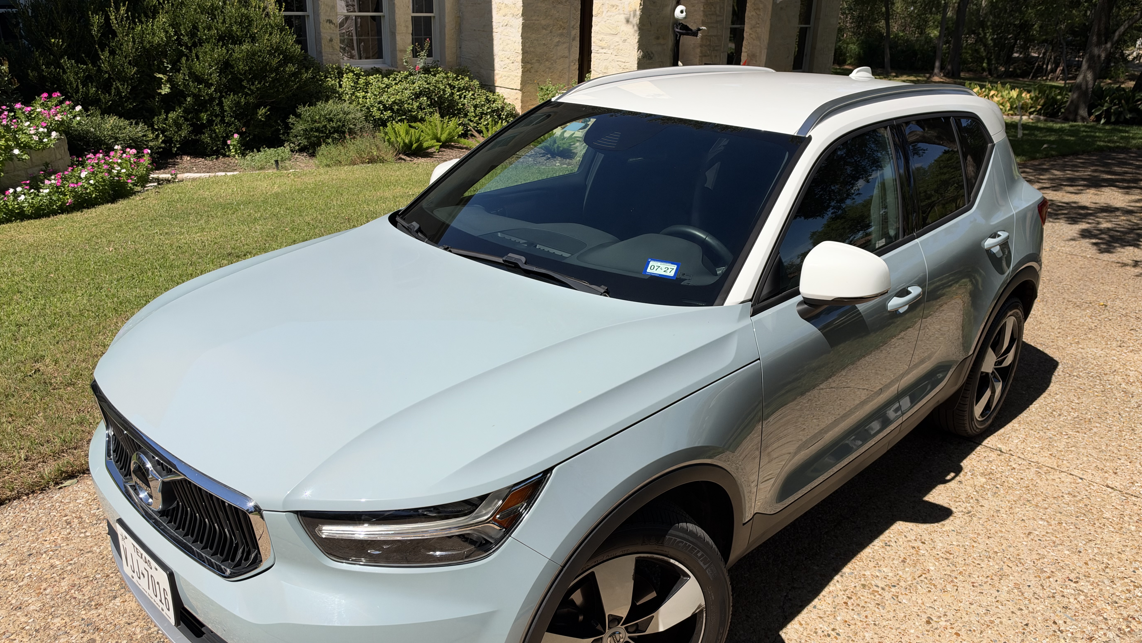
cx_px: 585
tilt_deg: -22.9
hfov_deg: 69.8
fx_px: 818
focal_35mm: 27
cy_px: 348
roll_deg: -2.6
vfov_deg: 42.9
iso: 64
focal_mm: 6.93
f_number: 1.8
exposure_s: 1/5587
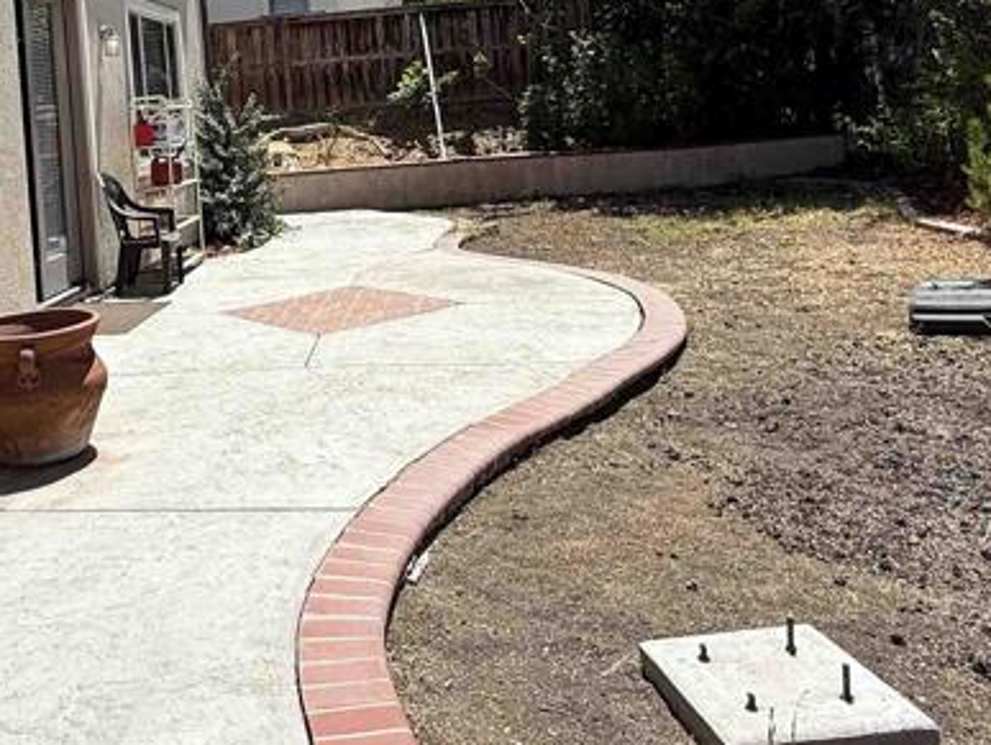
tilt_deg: +3.0
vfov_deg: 36.5
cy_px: 84
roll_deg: +4.7
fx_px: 1060
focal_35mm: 37
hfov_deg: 48.1
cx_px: 243
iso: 50
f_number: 2.2
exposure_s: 1/2165
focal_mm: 2.22
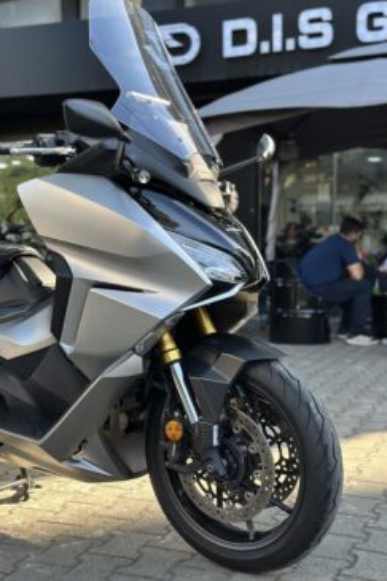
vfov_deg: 38.9
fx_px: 823
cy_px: 286
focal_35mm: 51
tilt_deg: -1.5
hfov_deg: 26.4
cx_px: 170
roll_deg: +0.5
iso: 80
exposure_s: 1/519
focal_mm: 6.86
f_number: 1.78
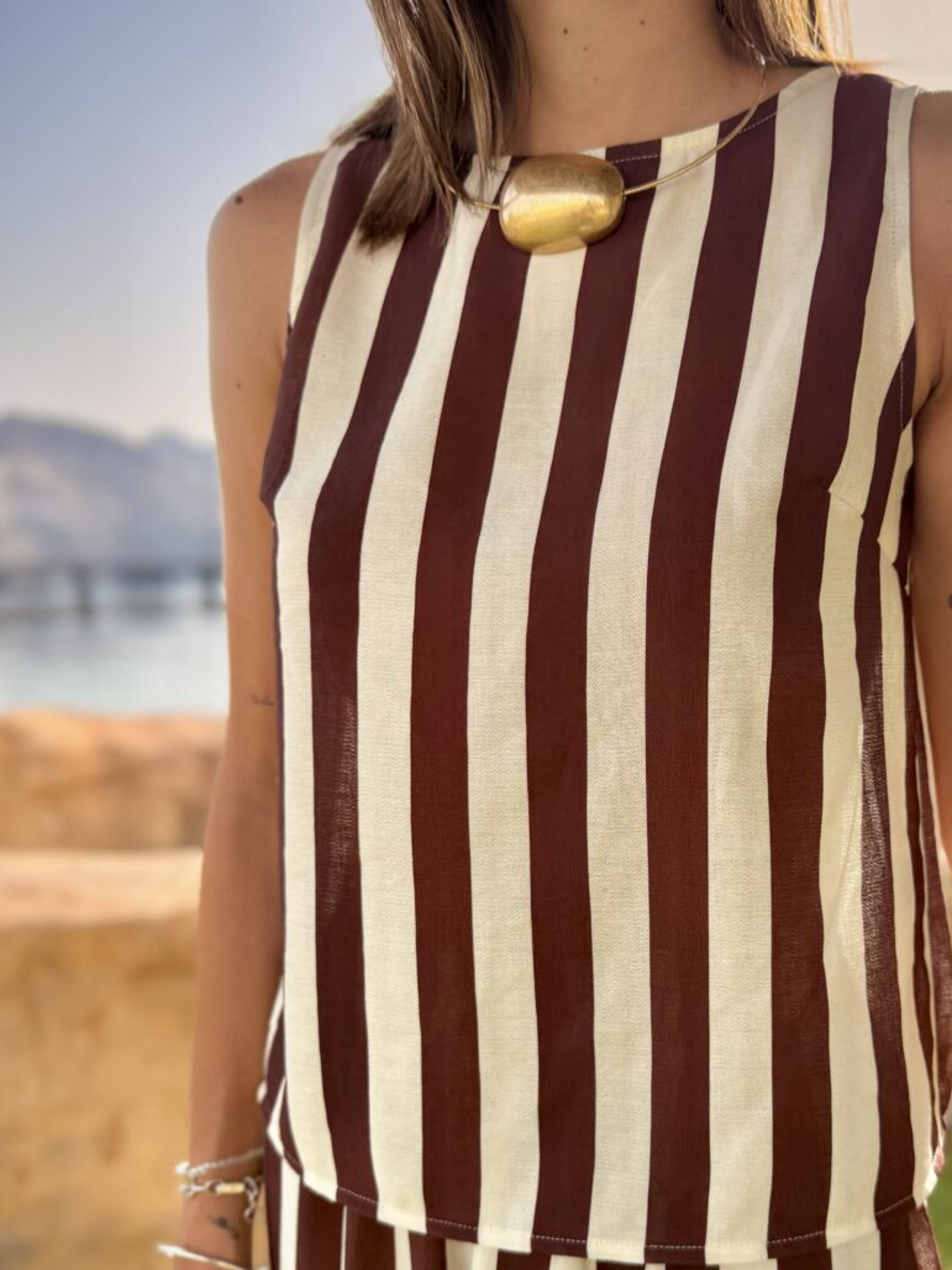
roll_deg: +0.8
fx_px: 1284
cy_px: 724
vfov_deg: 52.5
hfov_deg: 39.9
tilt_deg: -7.0
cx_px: 672
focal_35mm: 35
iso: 100
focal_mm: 6.76
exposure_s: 1/2232
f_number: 1.78
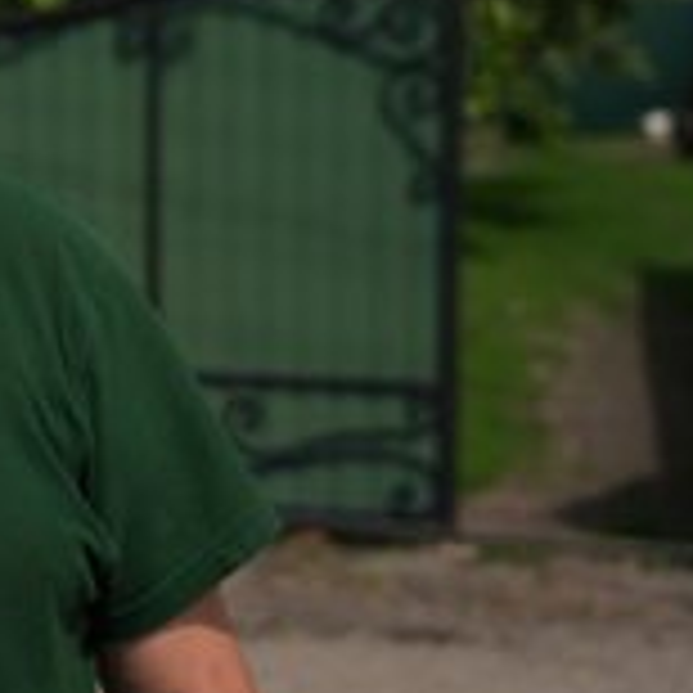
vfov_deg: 17.8
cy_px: 137
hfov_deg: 17.3
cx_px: -86
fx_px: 2197
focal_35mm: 97
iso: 100
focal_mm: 44
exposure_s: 1/3200
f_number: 4
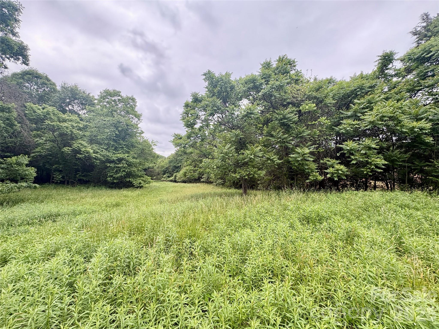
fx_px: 178
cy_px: 164
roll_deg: -1.0
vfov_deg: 85.7
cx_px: 220
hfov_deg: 102.1
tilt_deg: +3.1
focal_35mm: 14
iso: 64
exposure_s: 1/281
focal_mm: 2.22
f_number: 2.2
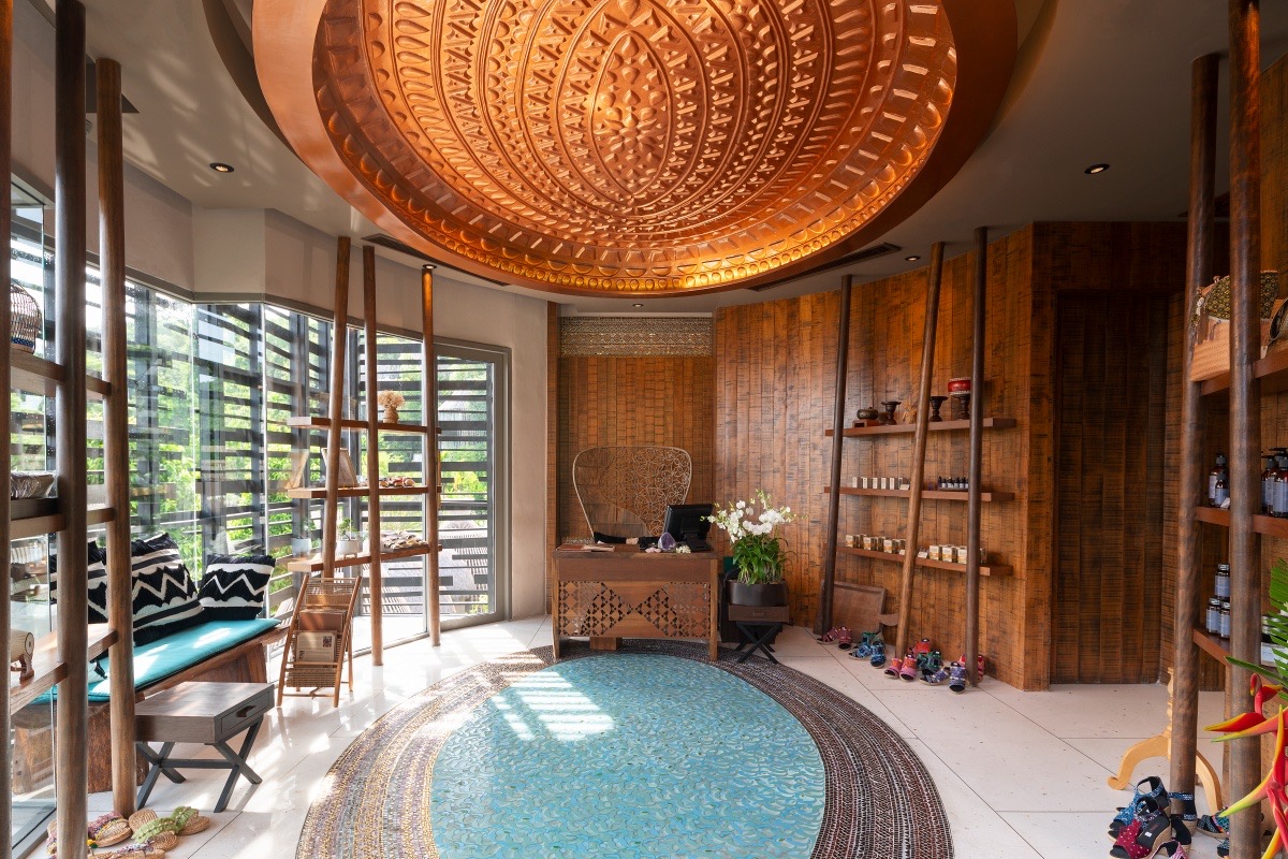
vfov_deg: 64.6
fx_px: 680
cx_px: 644
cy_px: 430
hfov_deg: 86.9
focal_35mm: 19
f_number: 8
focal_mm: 19
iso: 320
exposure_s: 1/30
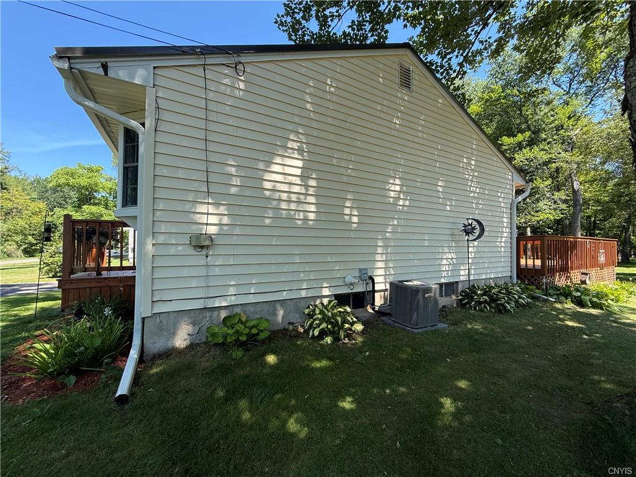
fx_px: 257
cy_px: 238
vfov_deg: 85.7
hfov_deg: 102.1
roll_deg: +0.1
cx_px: 318
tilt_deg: +3.7
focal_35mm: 14
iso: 50
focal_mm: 2.22
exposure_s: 1/374
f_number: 2.2
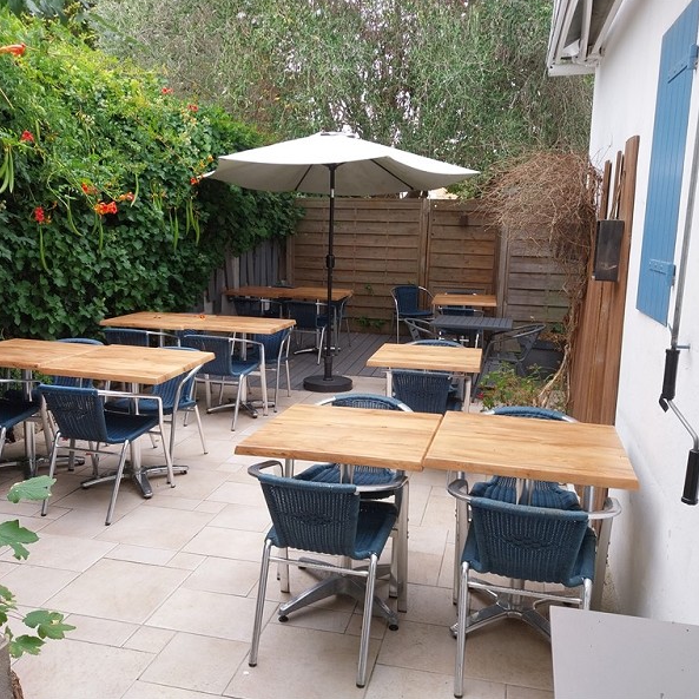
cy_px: 348
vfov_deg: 52.5
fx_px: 708
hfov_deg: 52.5
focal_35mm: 31
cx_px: 351
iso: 25
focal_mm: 4
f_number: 1.8
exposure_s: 1/128
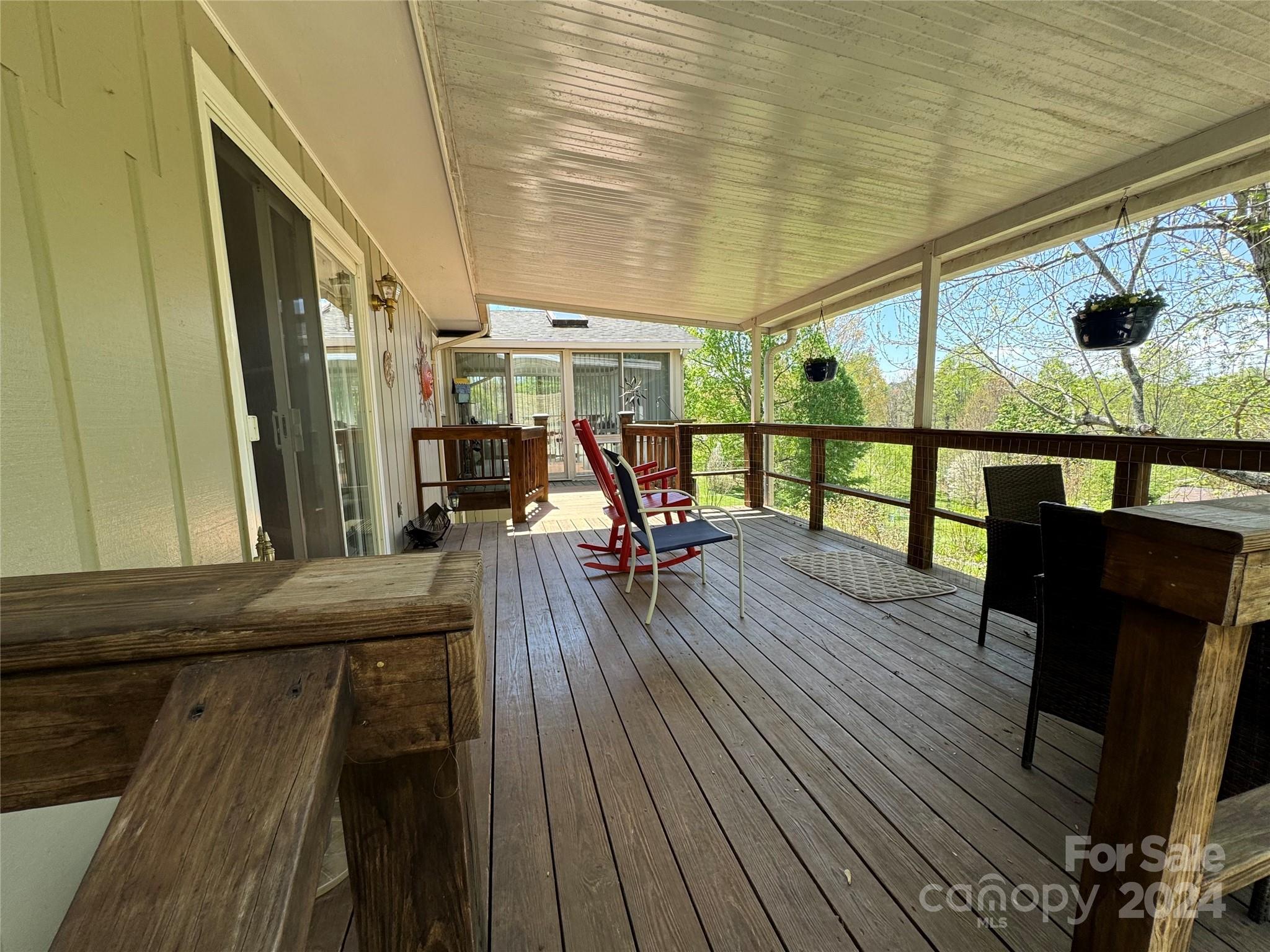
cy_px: 476
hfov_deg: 102.1
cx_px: 635
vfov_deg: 85.7
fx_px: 514
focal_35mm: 14
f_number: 2.2
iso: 40
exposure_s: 1/202
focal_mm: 2.22
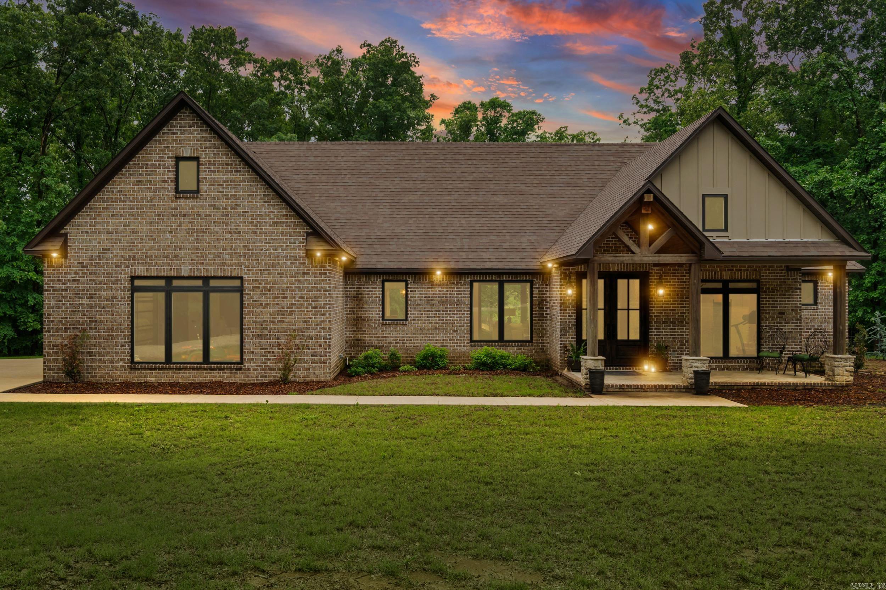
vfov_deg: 47.9
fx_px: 664
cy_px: 295
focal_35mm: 27
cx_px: 443
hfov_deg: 67.4
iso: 250
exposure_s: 1/20
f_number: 9
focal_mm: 18
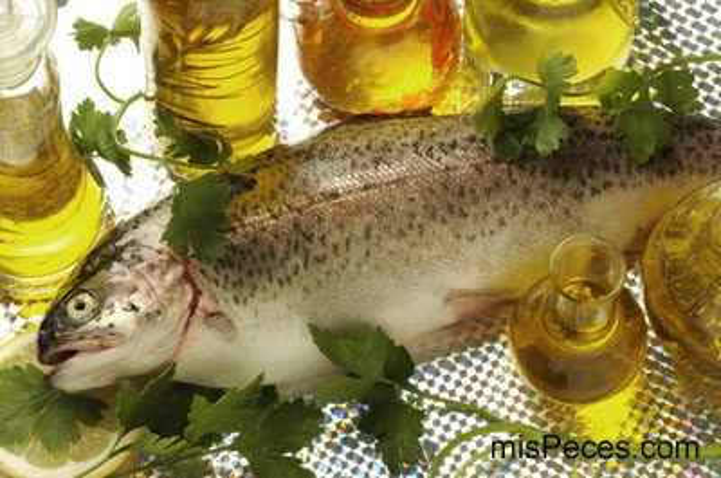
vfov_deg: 8.7
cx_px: 360
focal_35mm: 158
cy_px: 239
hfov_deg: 13.1
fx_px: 3148
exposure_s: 1/100
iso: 200
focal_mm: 105
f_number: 22
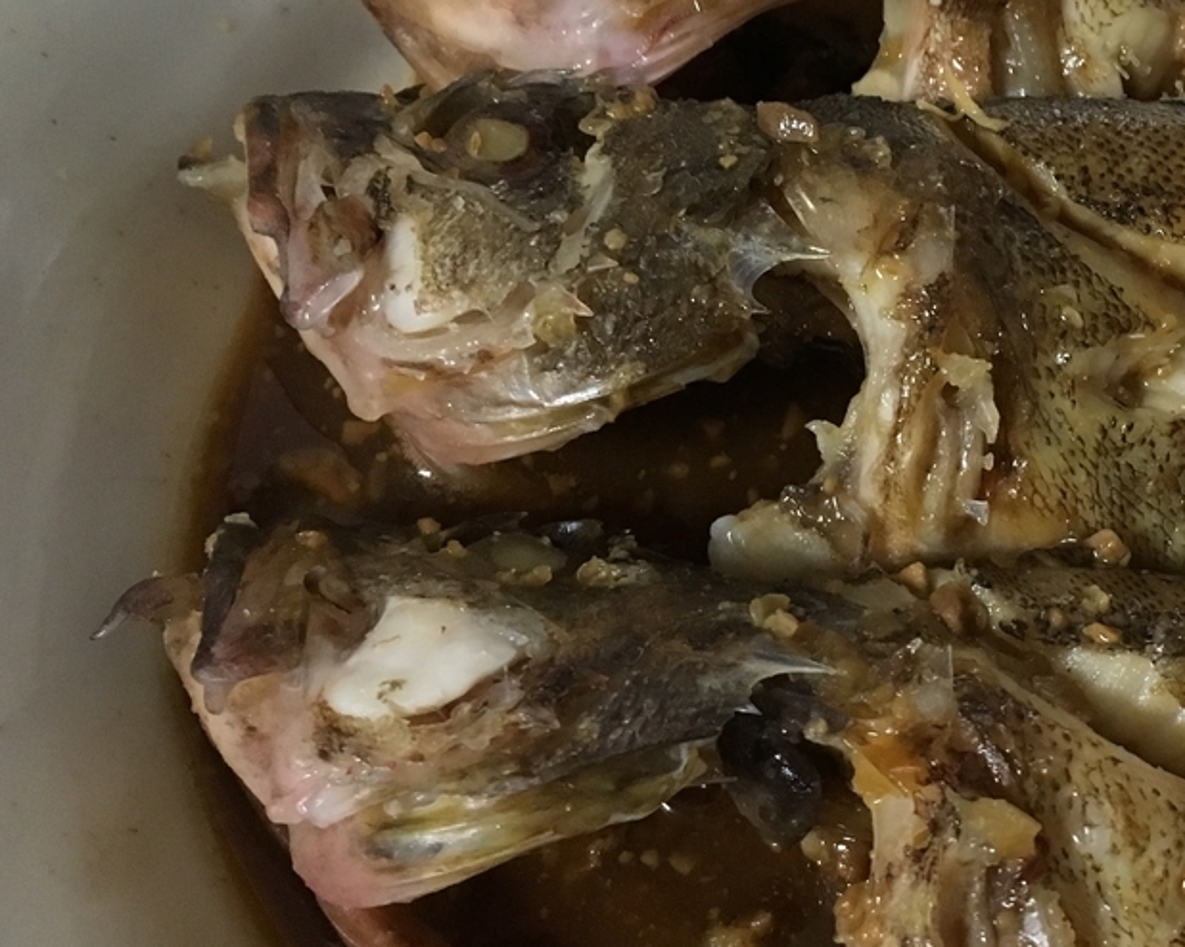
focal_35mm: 55
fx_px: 1928
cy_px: 470
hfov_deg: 32.9
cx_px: 1003
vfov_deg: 27.6
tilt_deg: -59.5
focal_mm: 4.15
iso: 200
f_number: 2.2
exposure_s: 1/30
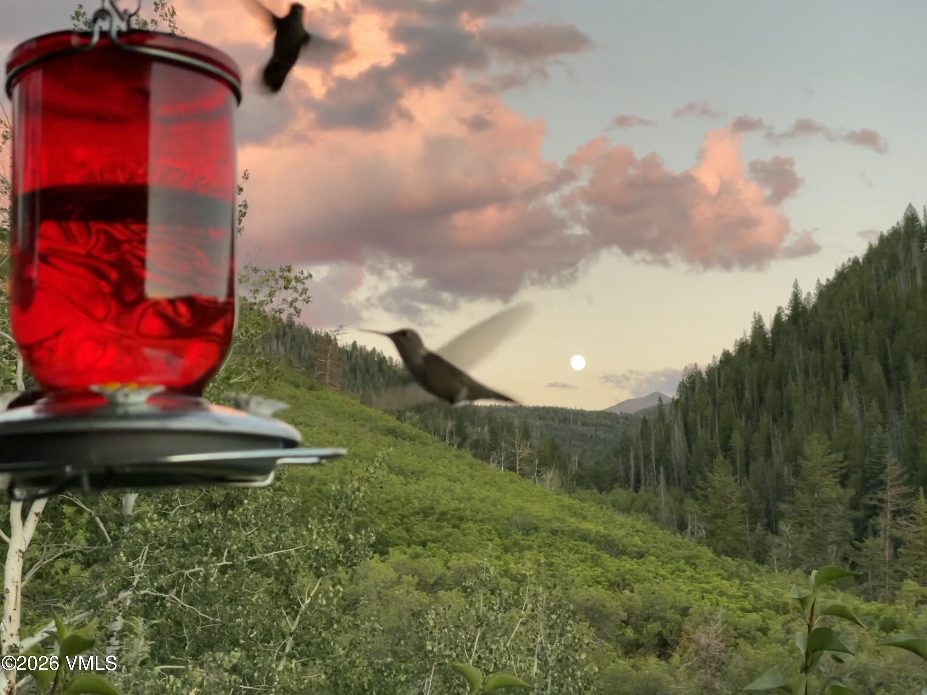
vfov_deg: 28.0
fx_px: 1393
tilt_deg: +9.3
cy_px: 348
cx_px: 464
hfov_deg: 36.8
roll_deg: +2.2
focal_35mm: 52
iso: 125
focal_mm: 6
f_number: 2
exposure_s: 1/99
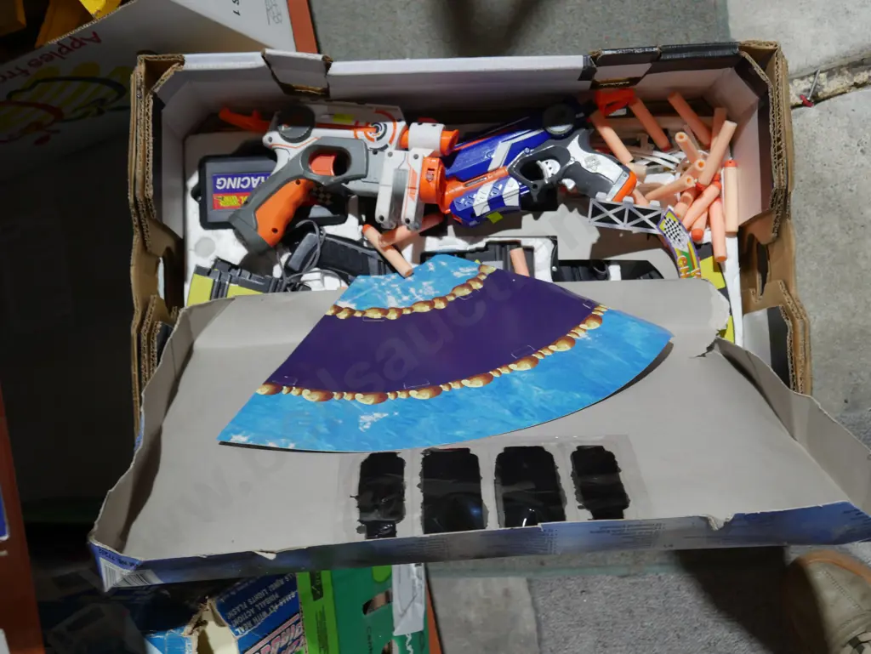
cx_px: 436
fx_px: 1007
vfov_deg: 36.0
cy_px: 327
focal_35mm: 40
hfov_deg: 46.8
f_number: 4.4
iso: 640
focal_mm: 20
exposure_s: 1/60
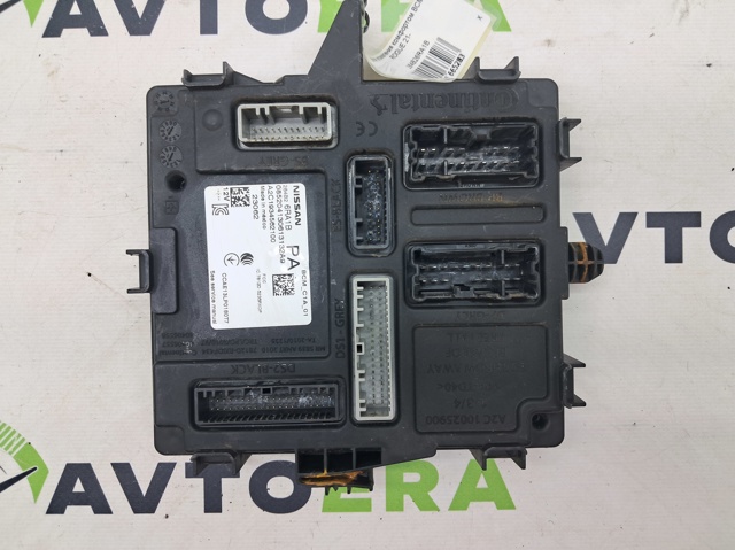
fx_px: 573
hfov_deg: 65.4
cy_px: 275
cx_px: 368
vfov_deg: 51.3
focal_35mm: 27
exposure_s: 1/50
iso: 50
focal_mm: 4
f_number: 1.8
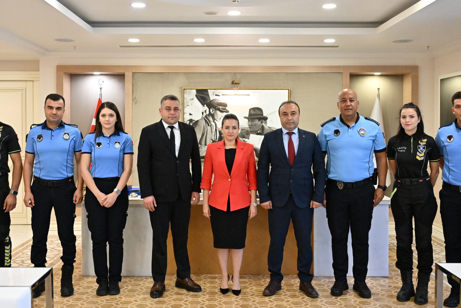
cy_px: 137
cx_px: 228
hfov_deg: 48.5
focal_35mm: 40
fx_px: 512
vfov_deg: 33.4
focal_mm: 31
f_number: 4
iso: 6400
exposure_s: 1/323
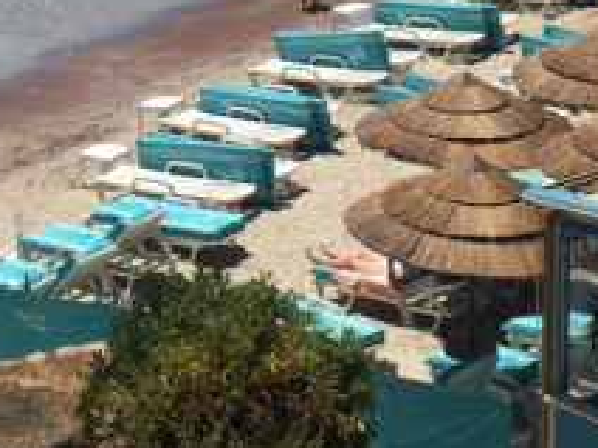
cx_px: 226
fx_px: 2419
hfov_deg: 14.1
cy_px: -304
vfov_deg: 10.1
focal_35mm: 140
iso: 32
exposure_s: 1/3597
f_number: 2.2
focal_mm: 4.15
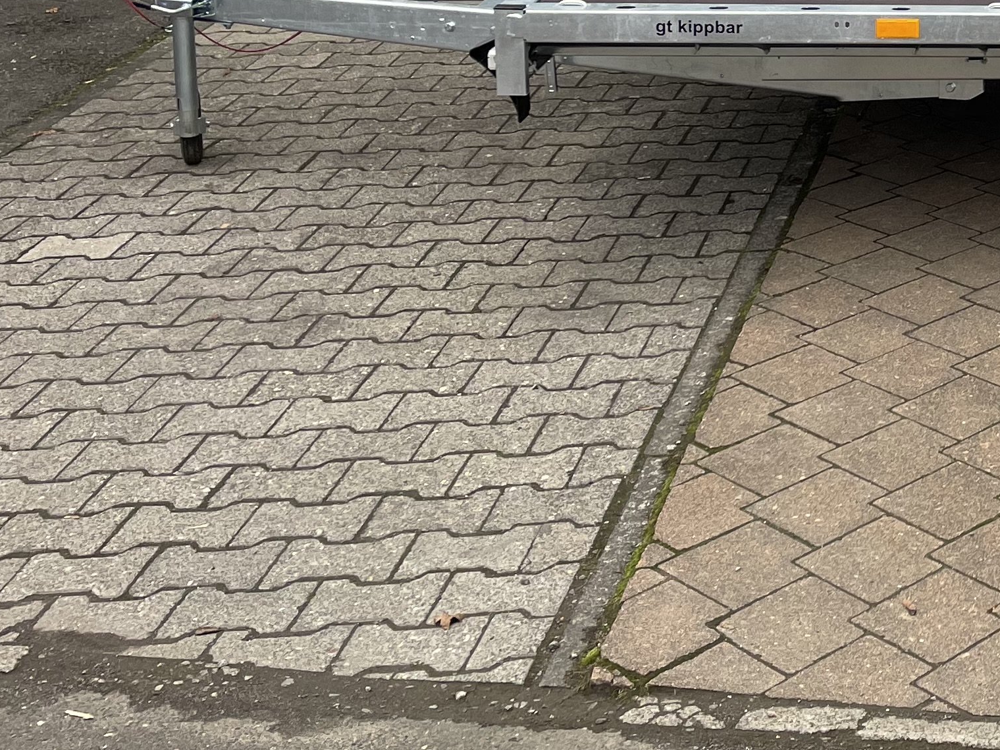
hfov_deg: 24.7
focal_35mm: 69
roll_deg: -1.0
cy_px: -85
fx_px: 1993
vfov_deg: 20.3
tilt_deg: -8.5
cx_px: 1281
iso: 32
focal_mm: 4.2
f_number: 1.6
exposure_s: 1/188
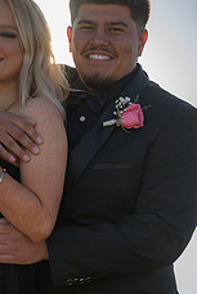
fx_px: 2418
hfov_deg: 4.7
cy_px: 154
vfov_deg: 7.0
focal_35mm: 295
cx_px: 55
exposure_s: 1/2000
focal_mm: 150
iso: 250
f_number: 2.8
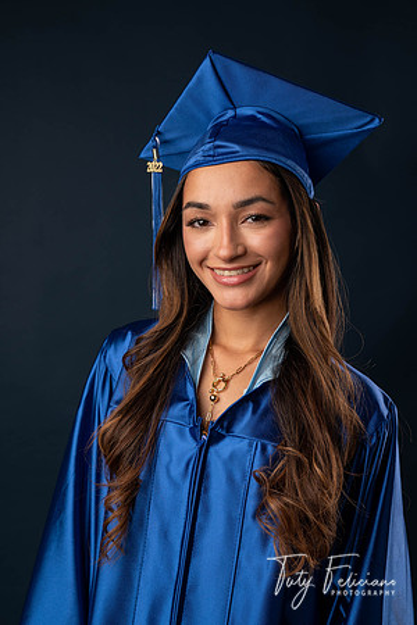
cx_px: 208
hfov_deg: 23.4
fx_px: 1008
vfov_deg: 34.5
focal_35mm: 58
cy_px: 312
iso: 200
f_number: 5.6
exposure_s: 1/100
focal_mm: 58
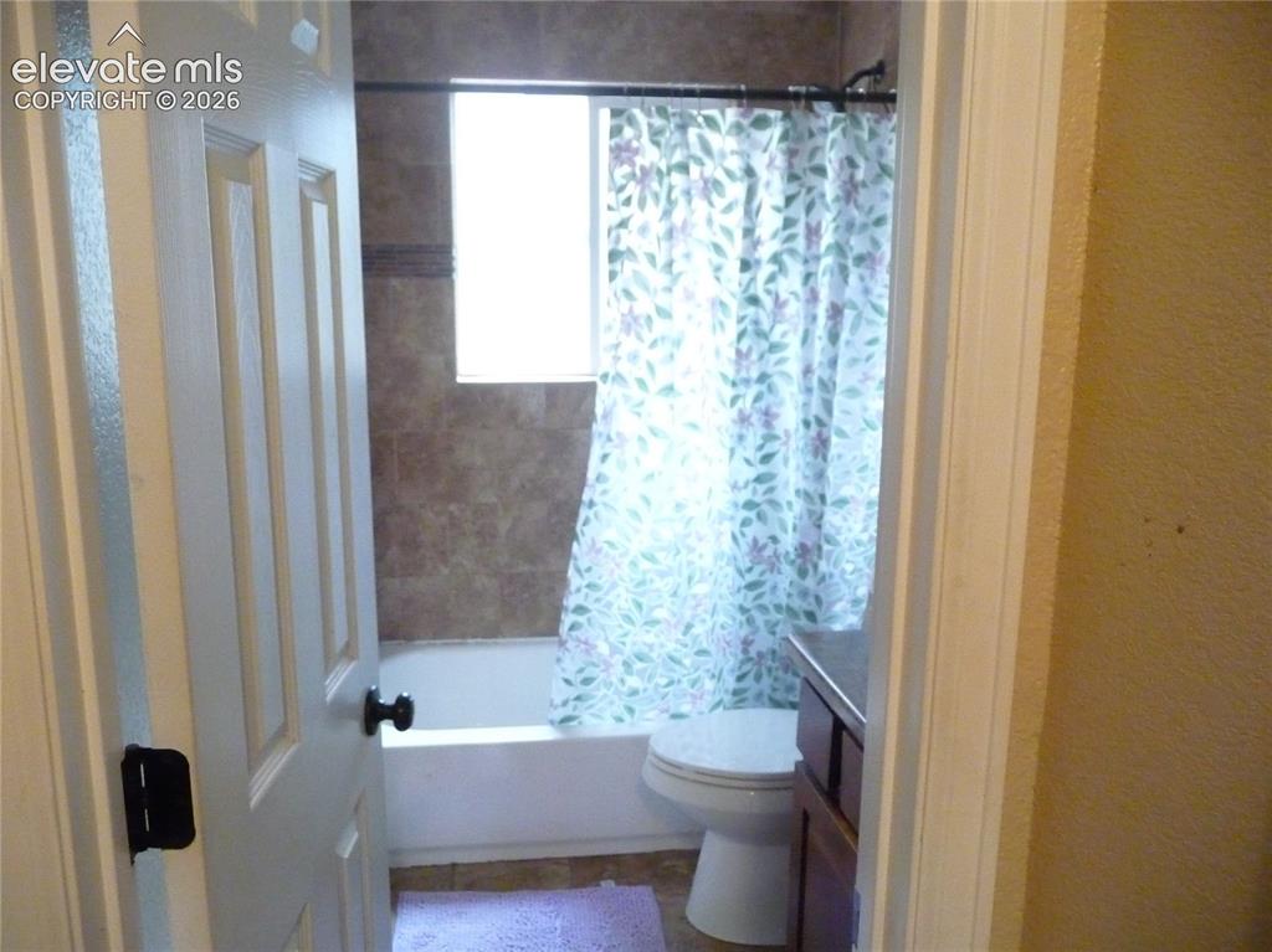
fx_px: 1028
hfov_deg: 63.5
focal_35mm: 28
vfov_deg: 49.7
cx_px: 636
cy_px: 476
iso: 800
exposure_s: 1/40
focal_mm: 4.7
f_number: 3.3
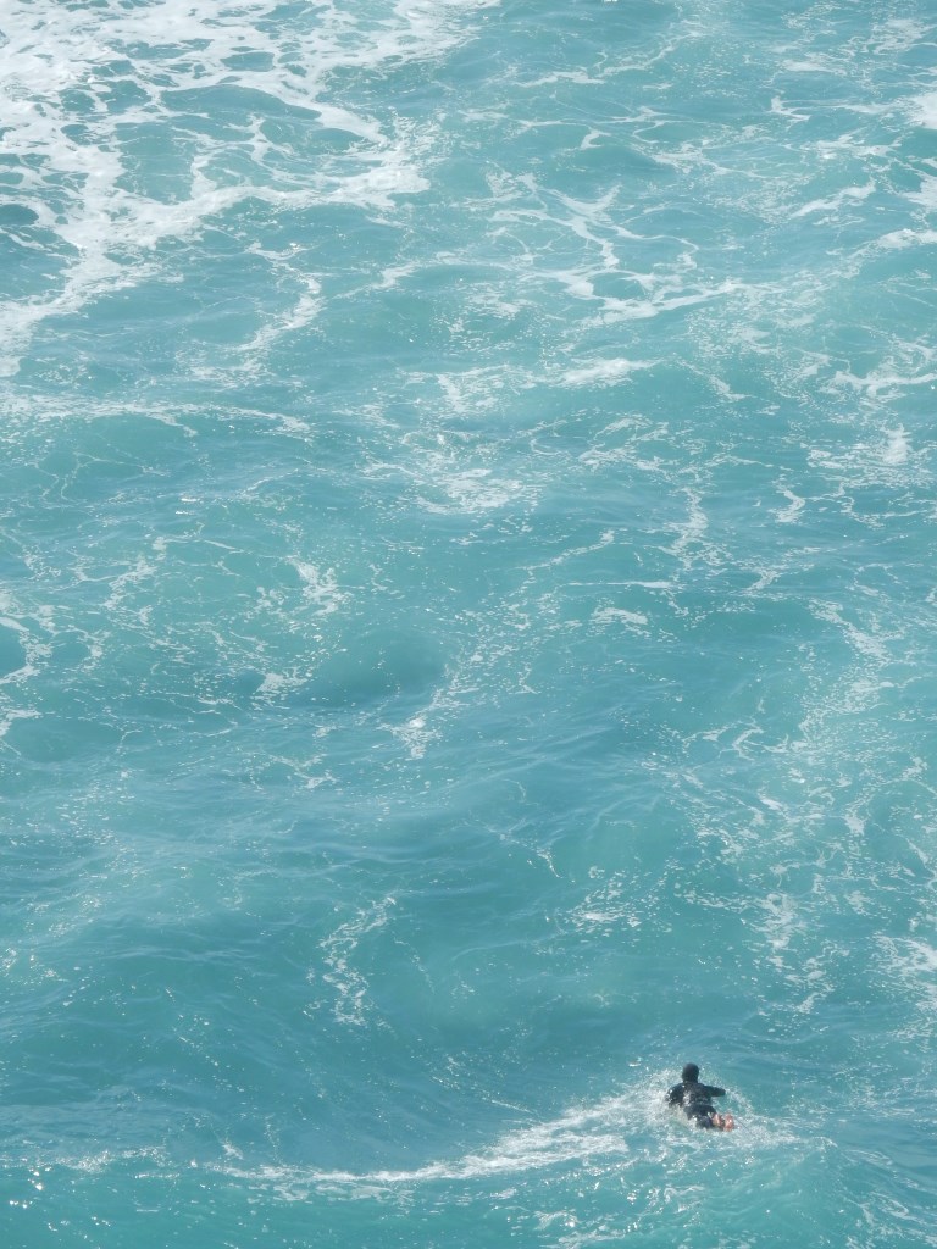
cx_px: 468
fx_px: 9781
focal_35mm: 271
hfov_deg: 5.5
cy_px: 624
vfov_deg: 7.3
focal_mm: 48.4
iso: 125
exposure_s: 1/800
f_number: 6.3
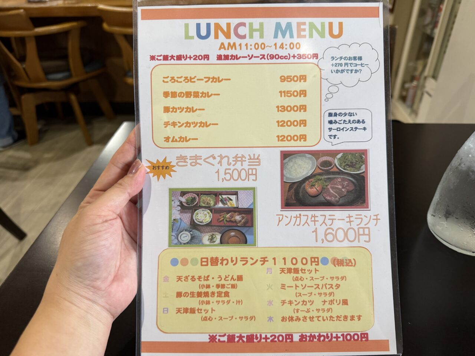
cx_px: 238
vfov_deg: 56.8
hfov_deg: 71.6
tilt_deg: -34.6
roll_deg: +1.4
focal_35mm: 24
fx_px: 329
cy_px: 178
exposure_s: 1/60
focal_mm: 6.76
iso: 200
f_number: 1.78
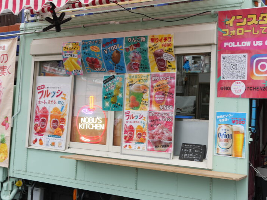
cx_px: 123
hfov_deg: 38.2
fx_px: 386
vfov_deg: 29.1
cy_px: 89
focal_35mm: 50
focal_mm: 29
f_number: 8
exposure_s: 1/60
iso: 100
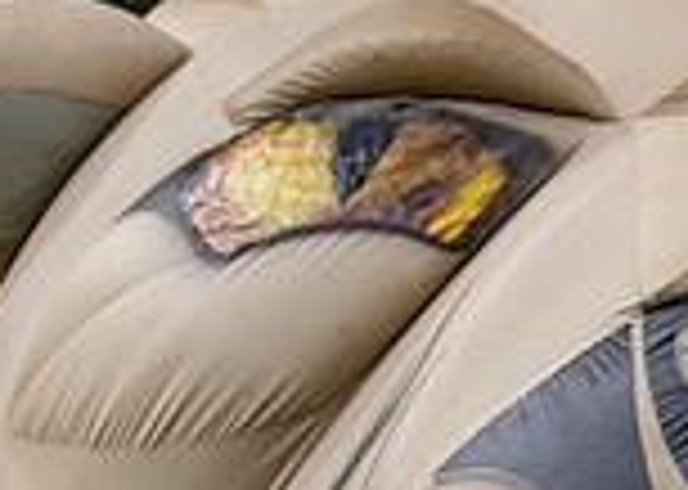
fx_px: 5993
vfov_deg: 4.5
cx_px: 1046
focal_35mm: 307
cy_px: 1390
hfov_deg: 6.5
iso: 250
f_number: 1.2
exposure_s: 1/800
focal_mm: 50
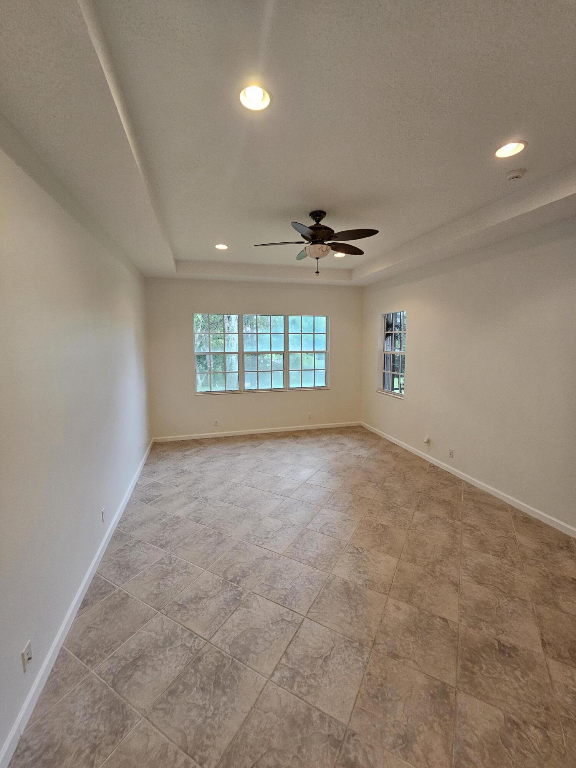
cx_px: 288
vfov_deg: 106.2
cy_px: 384
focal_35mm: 13
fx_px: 288
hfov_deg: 89.9
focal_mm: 2.2
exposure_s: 1/60
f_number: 2.2
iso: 400
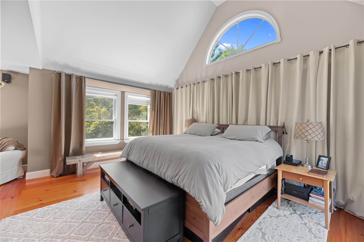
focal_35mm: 14
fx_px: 141
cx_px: 182
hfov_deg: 104.3
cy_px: 121
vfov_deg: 81.1
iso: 320
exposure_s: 1/4
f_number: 9
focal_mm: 14
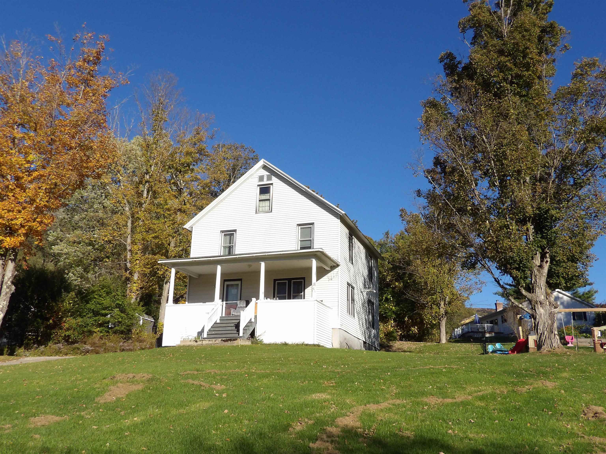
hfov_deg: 55.4
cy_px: 227
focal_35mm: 33
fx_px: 578
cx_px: 303
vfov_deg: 42.9
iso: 100
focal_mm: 5.9
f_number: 5
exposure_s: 1/544
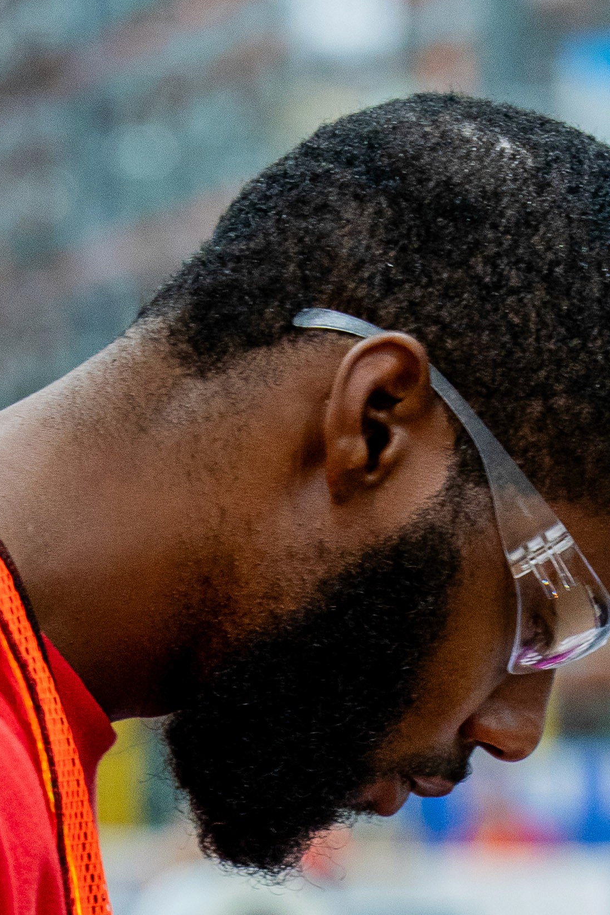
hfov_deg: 5.4
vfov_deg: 7.9
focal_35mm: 256
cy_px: 1397
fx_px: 6506
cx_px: 432
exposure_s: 1/100
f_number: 2.8
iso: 800
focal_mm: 70
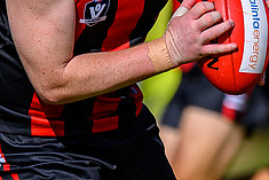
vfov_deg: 0.6
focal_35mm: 2395
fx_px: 17906
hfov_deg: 0.9
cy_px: 176
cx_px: 197
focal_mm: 500
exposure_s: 1/2500
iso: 125
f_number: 4
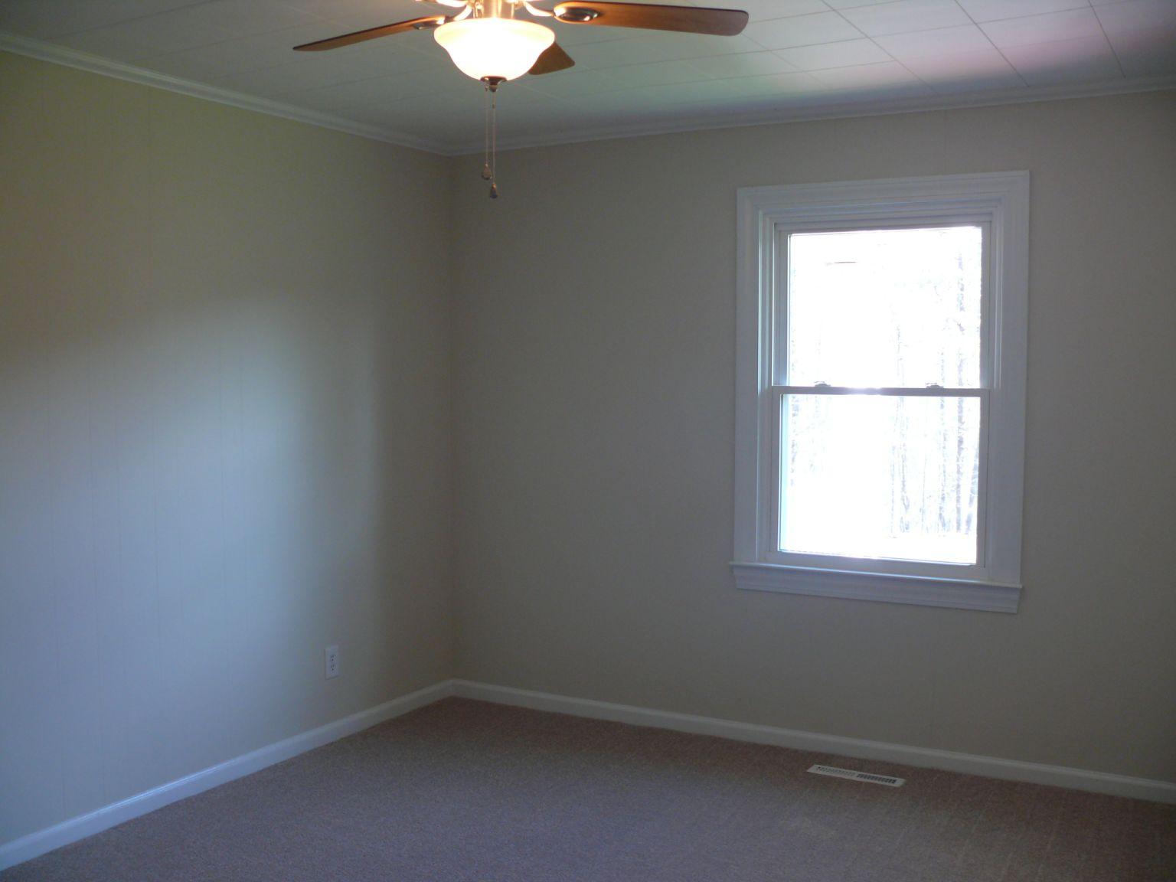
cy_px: 441
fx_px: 1189
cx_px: 588
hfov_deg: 52.6
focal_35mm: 35
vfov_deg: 40.7
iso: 125
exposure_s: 1/30
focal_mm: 7.4
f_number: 2.8
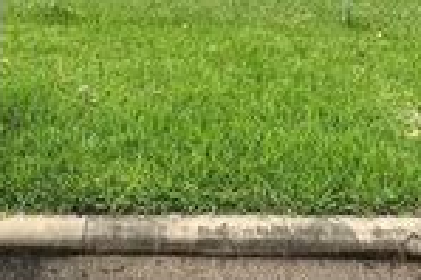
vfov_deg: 20.7
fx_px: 572
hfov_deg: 40.4
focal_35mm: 49
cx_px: 201
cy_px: -199
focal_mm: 2.22
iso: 40
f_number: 2.2
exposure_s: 1/1221
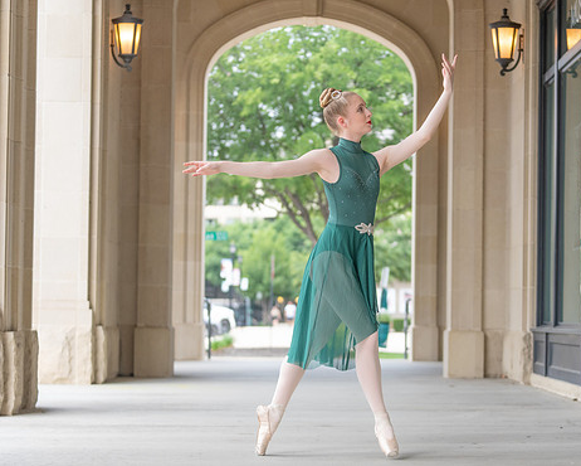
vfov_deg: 16.7
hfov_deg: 20.8
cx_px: 325
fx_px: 1583
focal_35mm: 92
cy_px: 267
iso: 640
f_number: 2.8
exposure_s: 1/320
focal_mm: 70
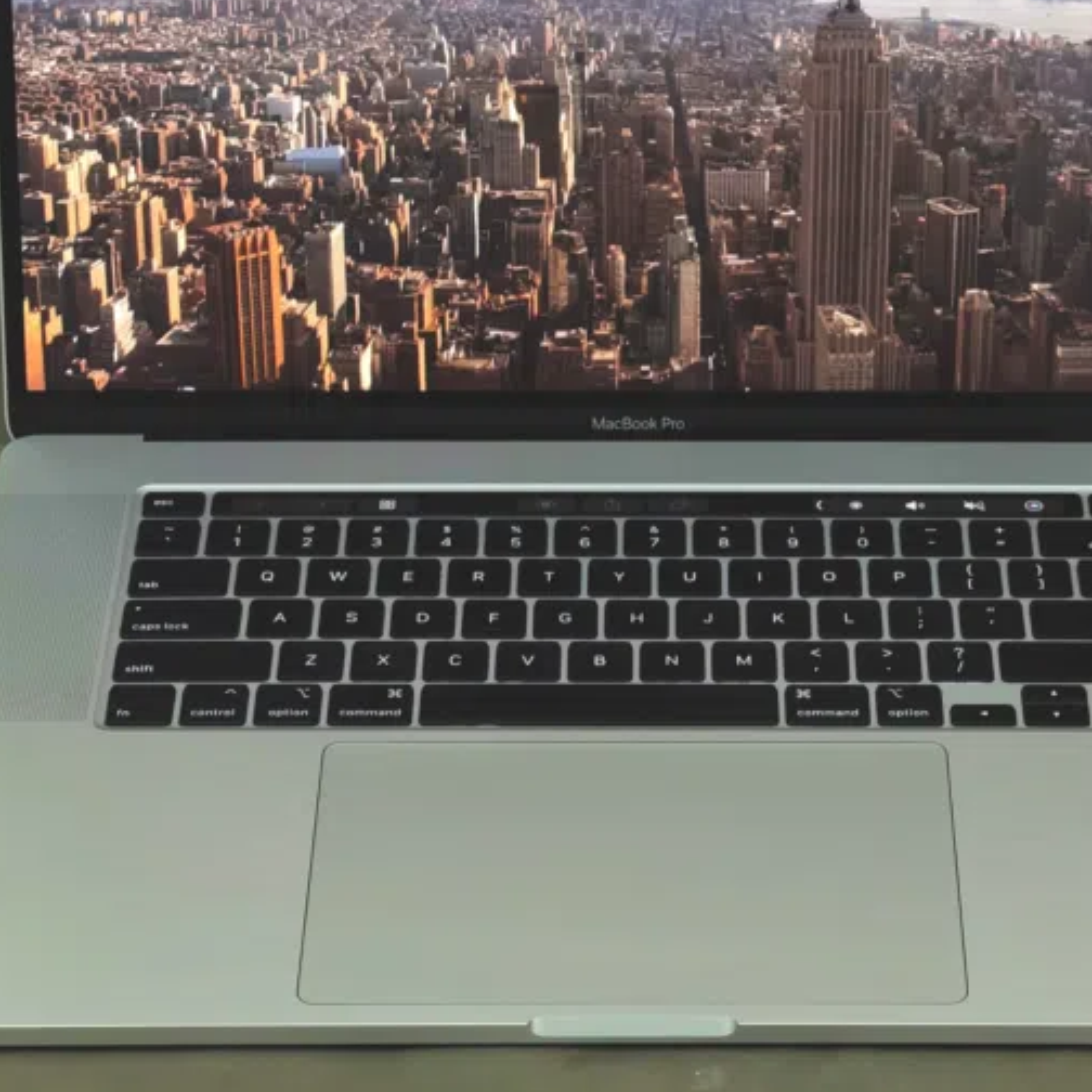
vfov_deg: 14.3
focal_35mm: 122
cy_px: 312
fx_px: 4354
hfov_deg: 14.3
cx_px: 734
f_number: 2.4
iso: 320
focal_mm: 8.67
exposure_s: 1/50
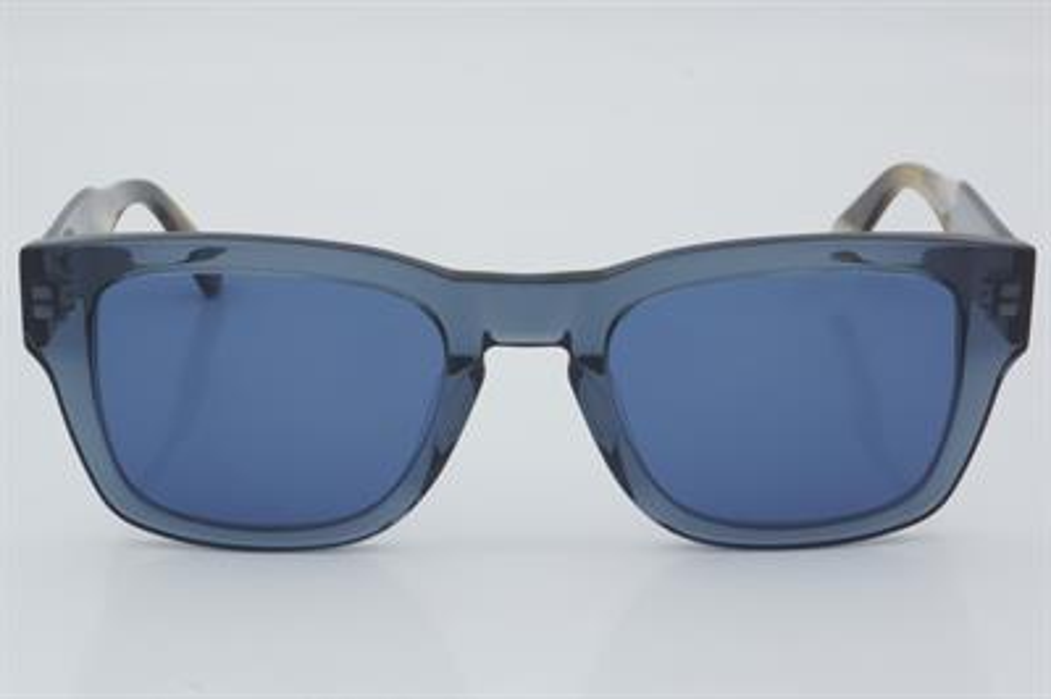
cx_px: 526
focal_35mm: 82
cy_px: 350
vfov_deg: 16.5
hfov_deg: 24.6
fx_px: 2407
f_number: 32
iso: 100
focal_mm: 55
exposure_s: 1/4
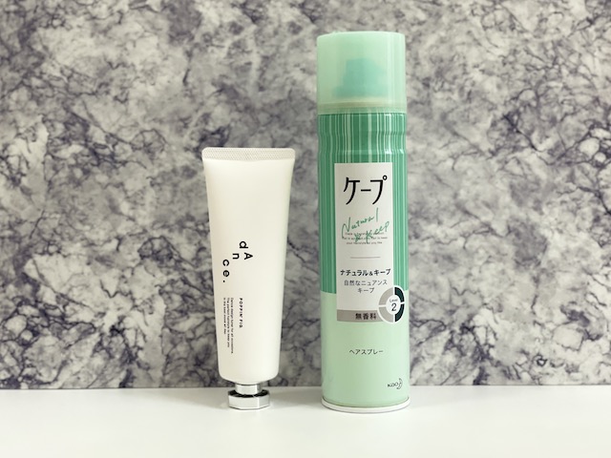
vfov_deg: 28.0
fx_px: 918
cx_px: 306
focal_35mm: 52
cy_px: 229
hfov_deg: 36.8
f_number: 2
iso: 200
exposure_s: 1/120
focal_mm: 6
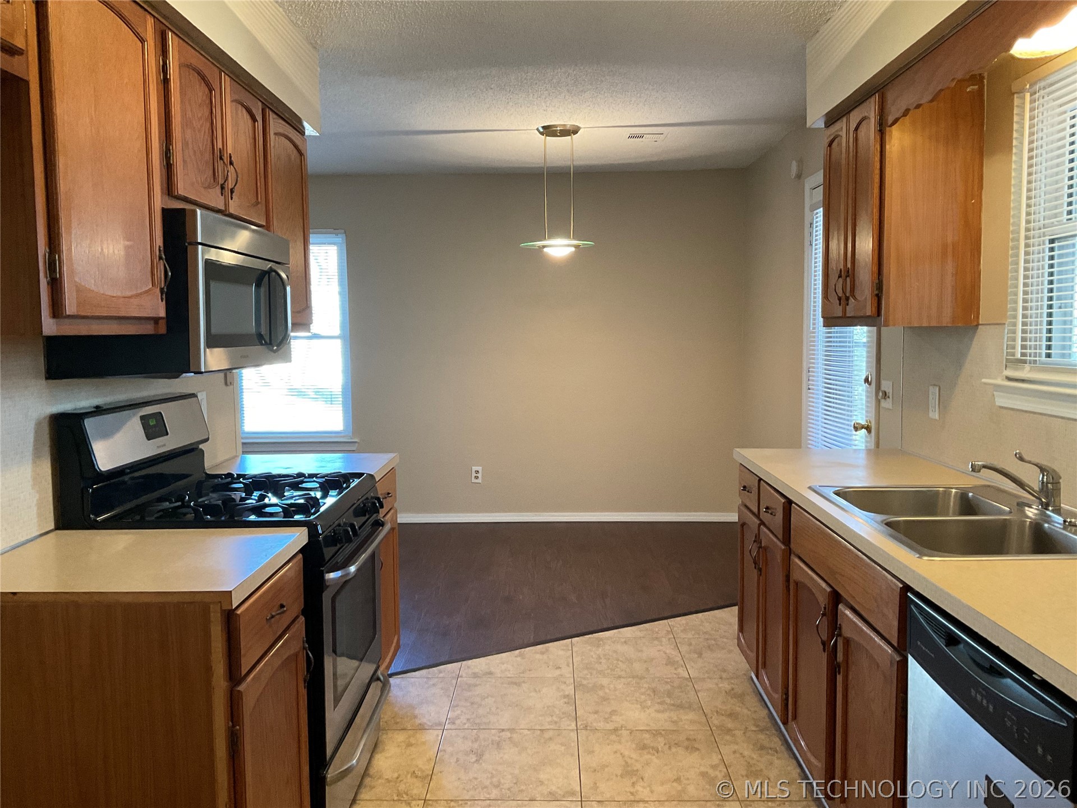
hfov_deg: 61.7
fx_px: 902
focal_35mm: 29
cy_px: 404
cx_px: 538
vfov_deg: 48.2
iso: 200
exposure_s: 1/60
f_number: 1.8
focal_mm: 3
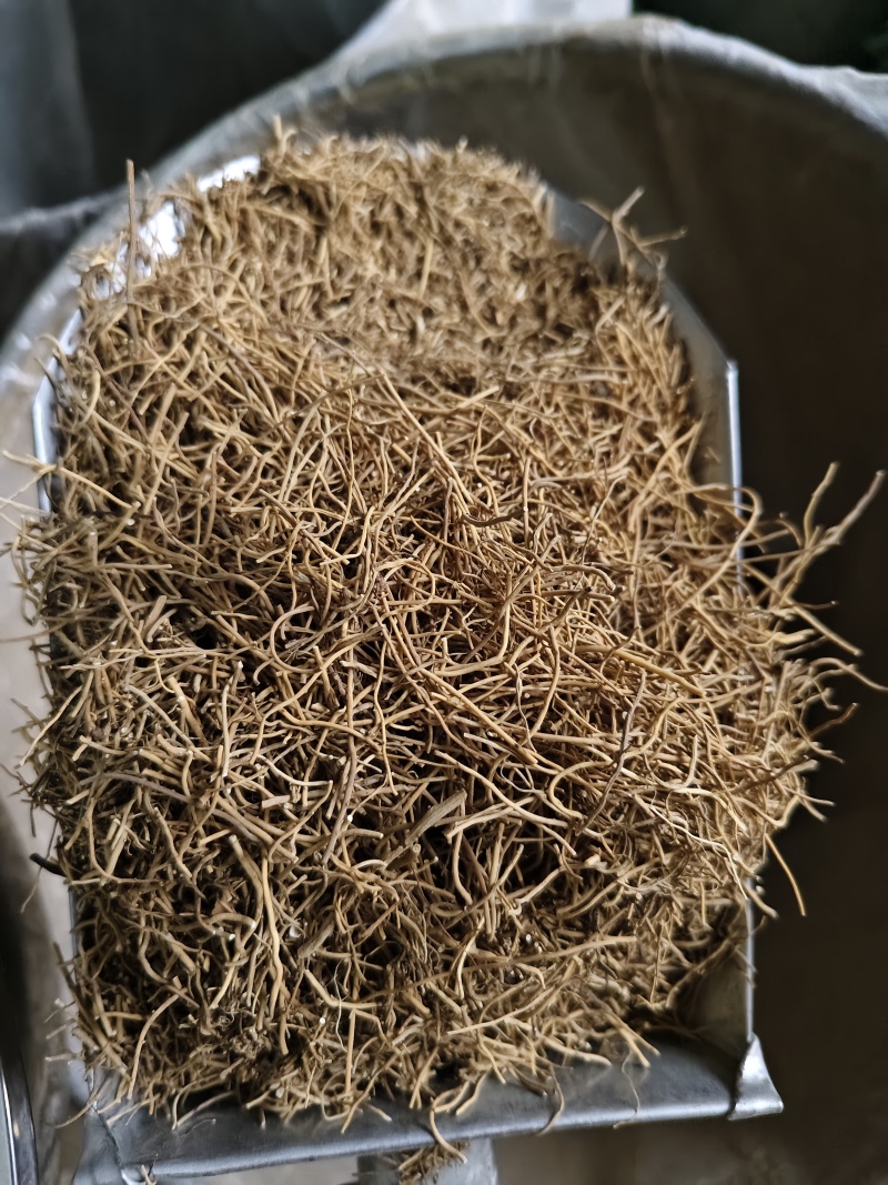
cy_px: 592
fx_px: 787
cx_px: 444
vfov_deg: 73.9
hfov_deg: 58.9
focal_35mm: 23
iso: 5656
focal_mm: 5.56
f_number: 1.88
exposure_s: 1/244
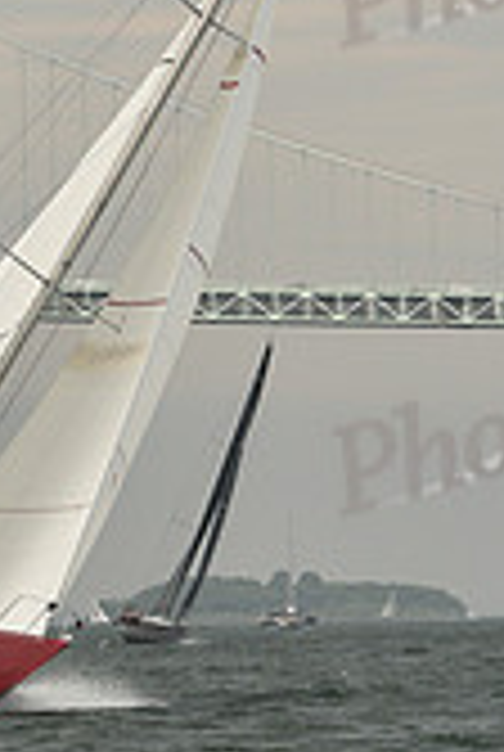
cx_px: 101
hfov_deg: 4.7
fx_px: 6169
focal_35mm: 295
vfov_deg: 7.0
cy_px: 230
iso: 250
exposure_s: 1/500
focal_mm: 85
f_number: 5.6
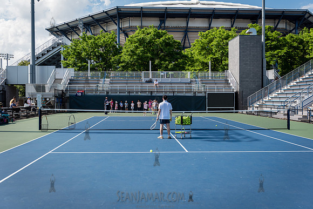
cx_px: 156
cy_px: 104
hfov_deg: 55.5
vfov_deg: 38.7
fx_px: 297
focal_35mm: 34
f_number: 4.5
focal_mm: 34
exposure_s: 1/640
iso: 200
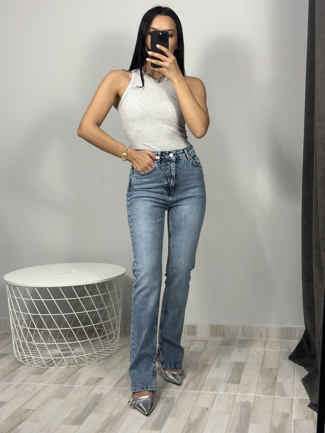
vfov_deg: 39.7
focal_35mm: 48
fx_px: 601
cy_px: 216
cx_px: 162
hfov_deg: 30.3
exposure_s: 1/100
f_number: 1.78
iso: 100
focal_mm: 6.86
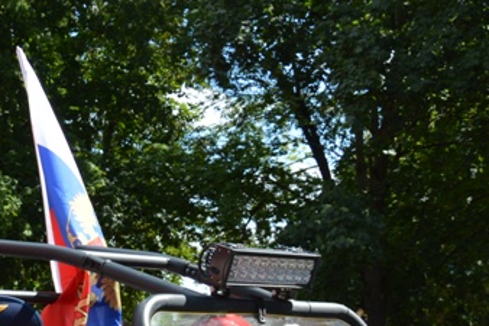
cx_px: -153
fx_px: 1358
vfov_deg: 13.3
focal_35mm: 100
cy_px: 396
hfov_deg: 18.9
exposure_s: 1/160
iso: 100
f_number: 6.3
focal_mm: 22
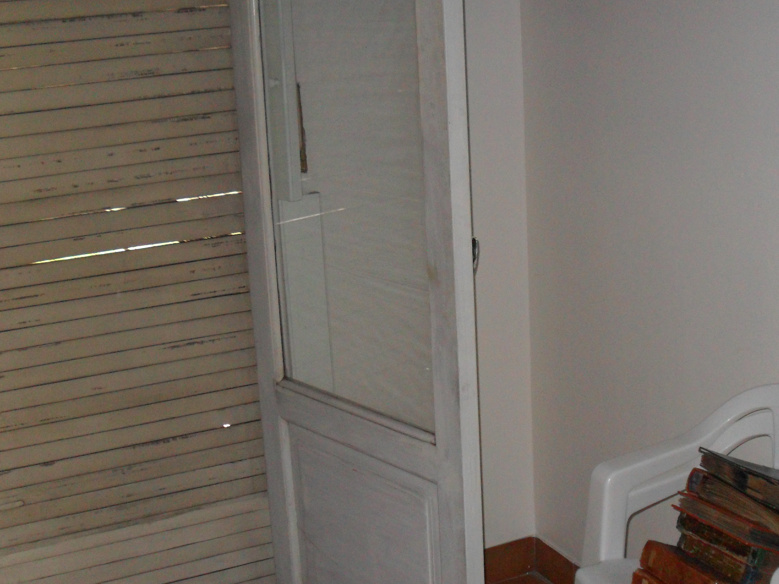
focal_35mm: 55
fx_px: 1238
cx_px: 438
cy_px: 337
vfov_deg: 26.5
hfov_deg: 34.9
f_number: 3
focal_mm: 6.3
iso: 200
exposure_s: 1/45
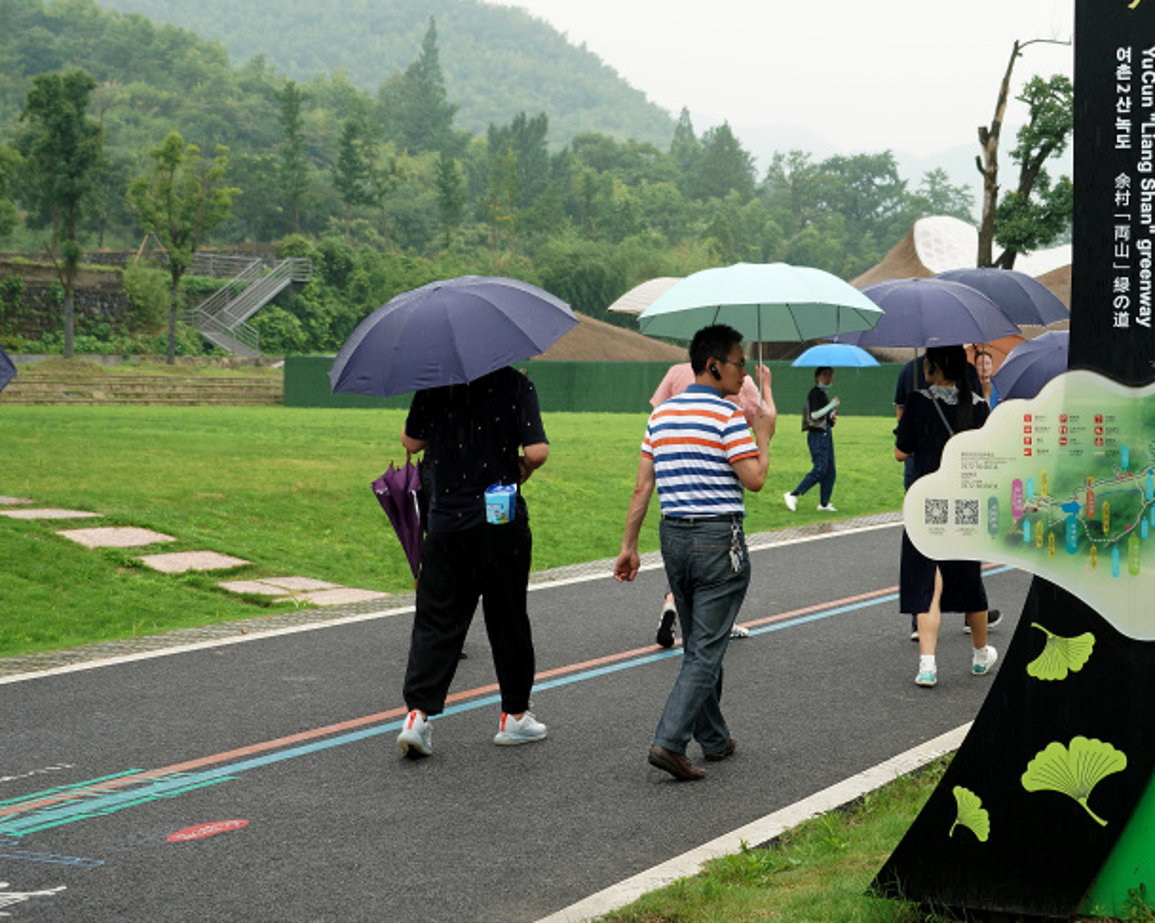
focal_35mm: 63
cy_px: 266
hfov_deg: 29.7
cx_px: 828
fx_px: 2153
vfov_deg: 24.0
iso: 200
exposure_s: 1/200
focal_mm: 34
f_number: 4
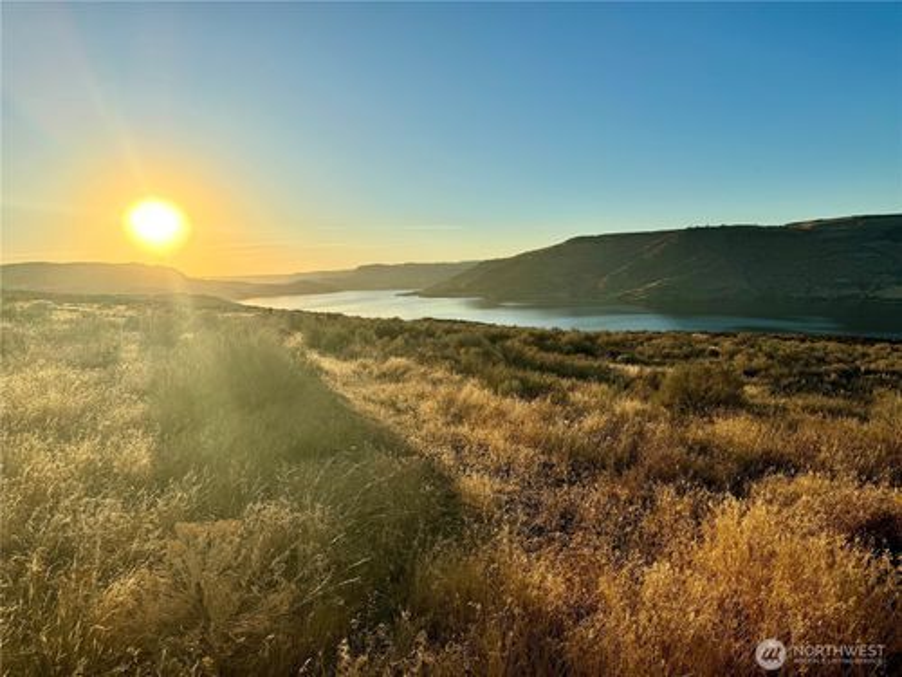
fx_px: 625
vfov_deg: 56.8
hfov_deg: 71.6
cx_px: 451
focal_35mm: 24
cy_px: 338
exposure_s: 1/5348
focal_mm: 6.76
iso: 80
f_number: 1.78
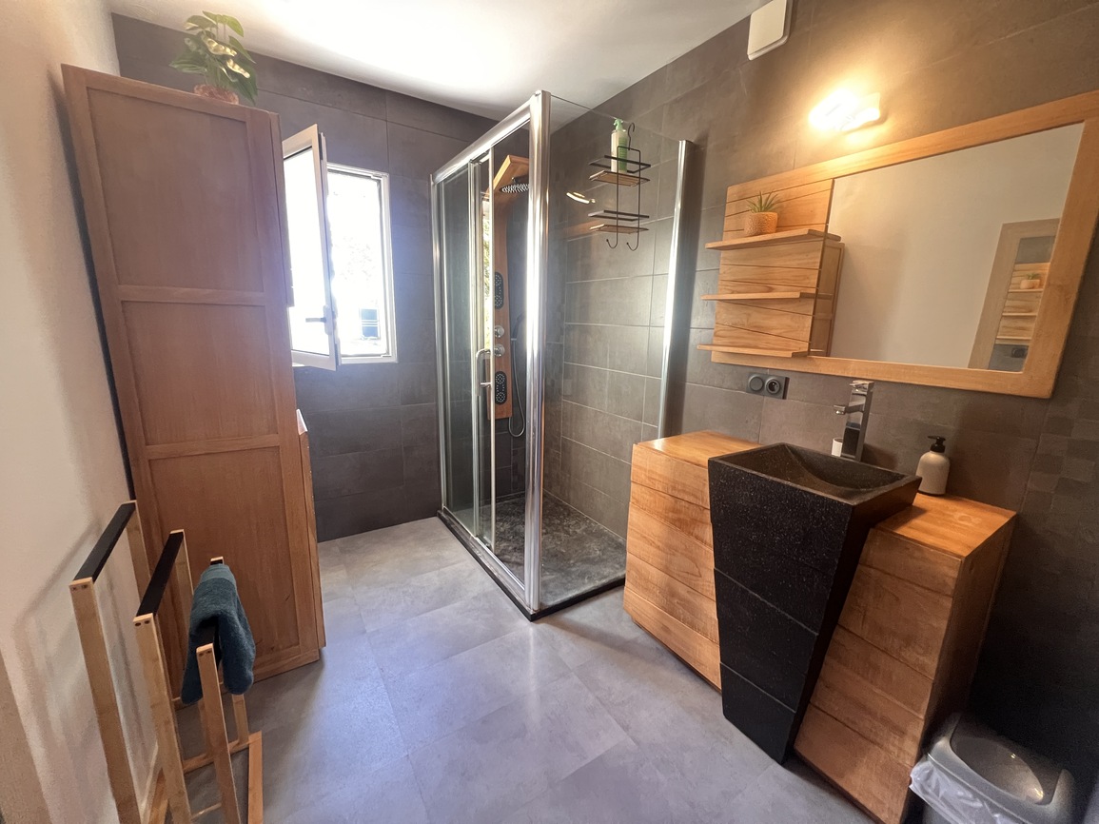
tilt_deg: -11.8
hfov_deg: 106.2
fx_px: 413
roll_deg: -1.9
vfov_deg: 89.9
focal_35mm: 13
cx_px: 550
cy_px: 412
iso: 400
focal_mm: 1.57
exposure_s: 1/50
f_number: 1.8
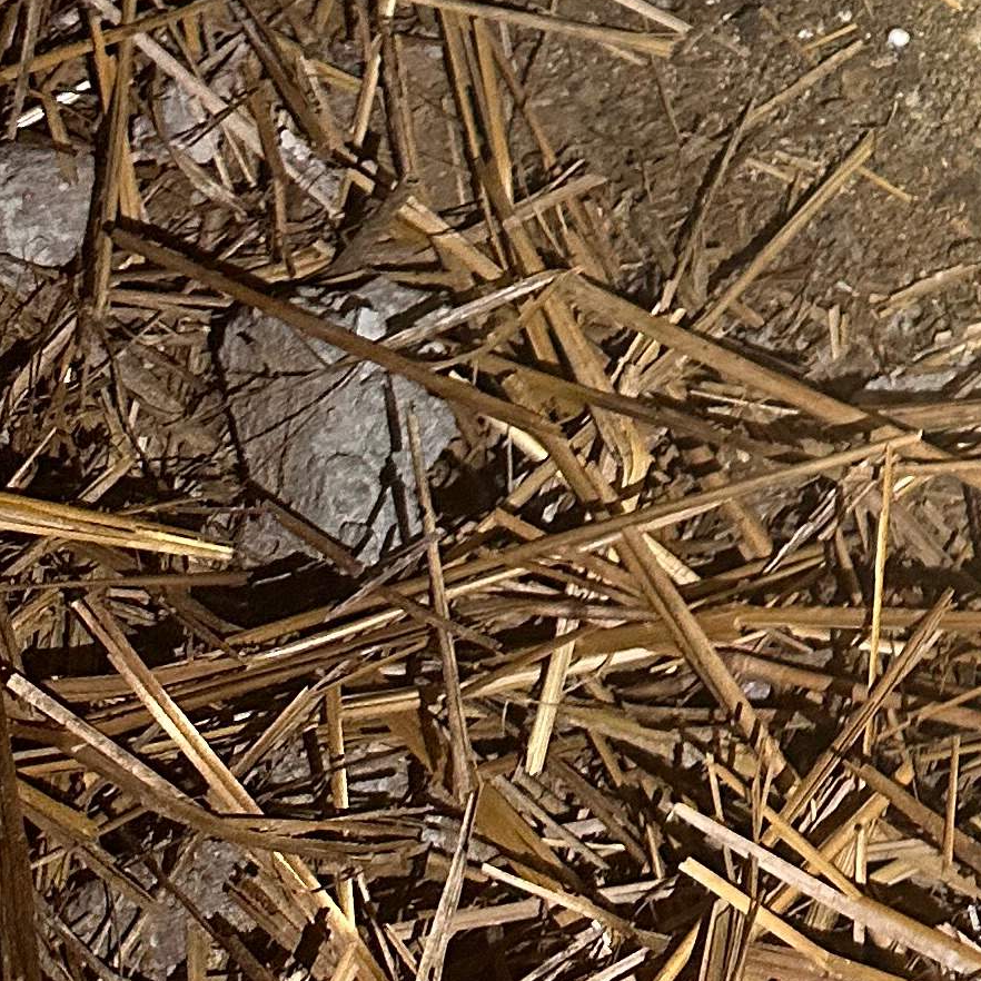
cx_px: 1608
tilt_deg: -69.3
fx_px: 3110
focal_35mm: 97
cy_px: -581
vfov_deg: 16.1
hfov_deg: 15.9
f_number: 1.78
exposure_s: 1/121
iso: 200
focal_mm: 6.86
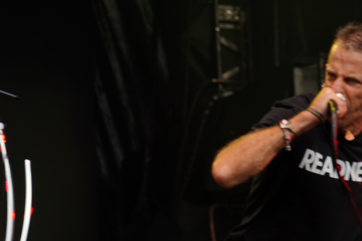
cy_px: 167
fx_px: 1880
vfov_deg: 7.3
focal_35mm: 187
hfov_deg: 10.9
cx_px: 307
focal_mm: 105
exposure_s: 1/125
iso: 160
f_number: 4
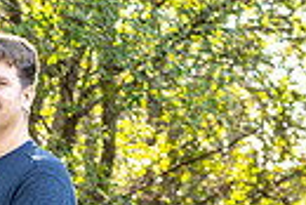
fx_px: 1327
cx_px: -104
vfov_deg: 8.5
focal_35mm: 156
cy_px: 352
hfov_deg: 12.7
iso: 160
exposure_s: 1/160
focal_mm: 35
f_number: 2.8
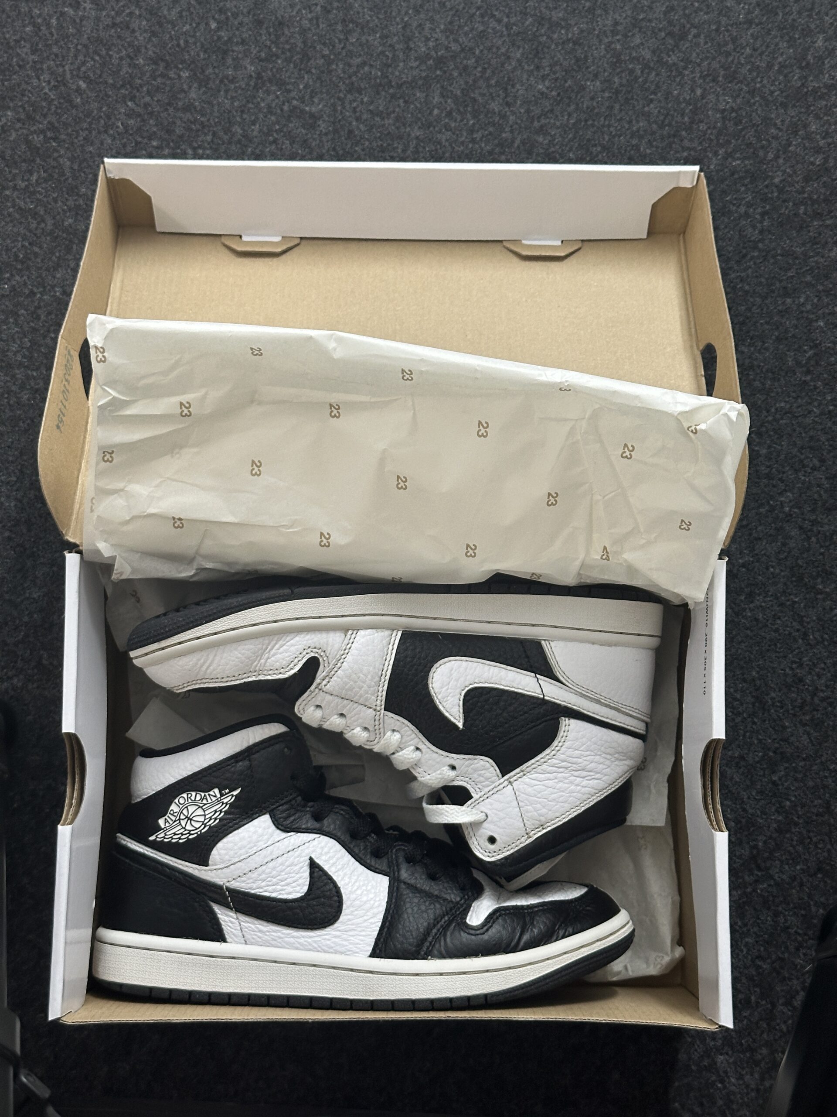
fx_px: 1547
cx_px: 418
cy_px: 558
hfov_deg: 30.3
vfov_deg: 39.7
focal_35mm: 48
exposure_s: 1/33
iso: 200
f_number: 1.78
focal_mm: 6.86
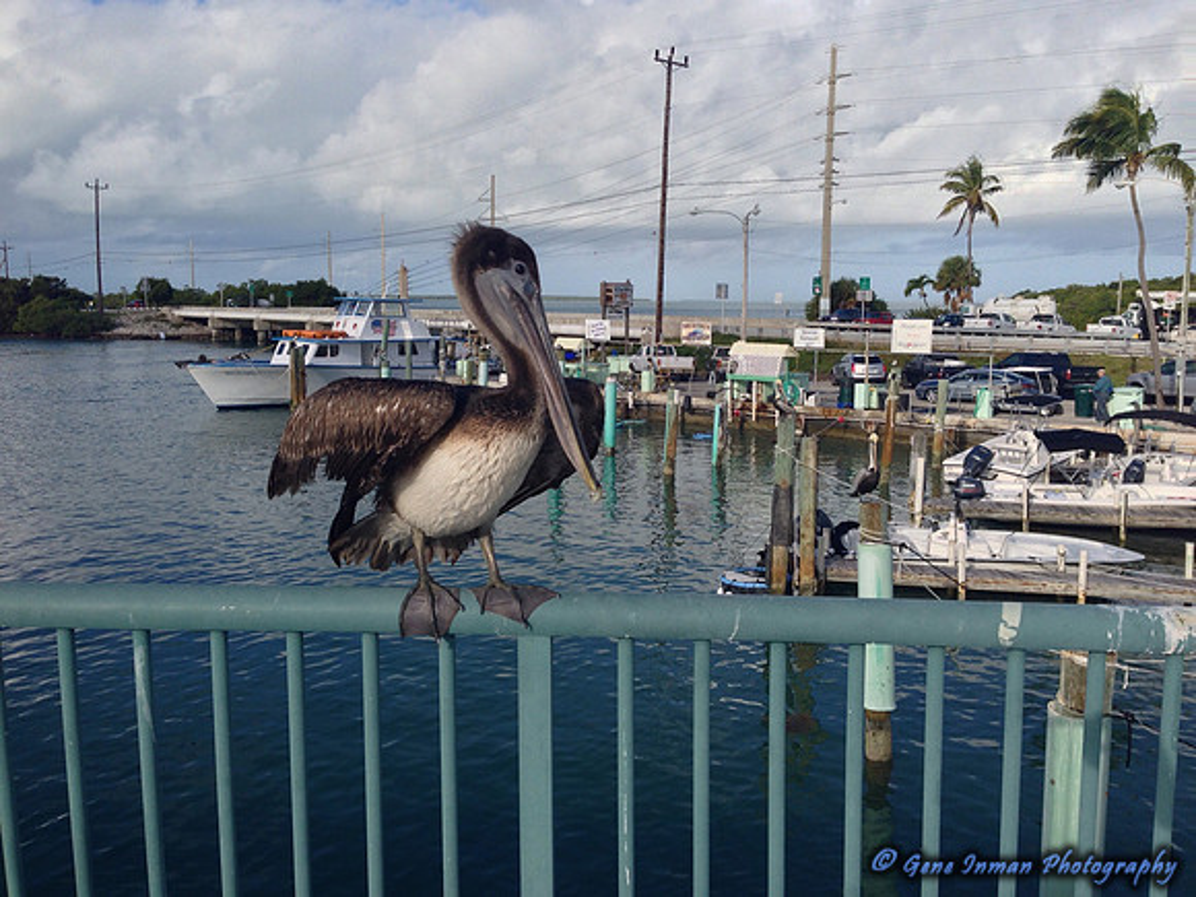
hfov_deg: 55.4
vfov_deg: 42.9
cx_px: 598
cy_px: 448
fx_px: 1140
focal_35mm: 33
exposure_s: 1/1695
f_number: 2.4
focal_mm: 4.12
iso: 50
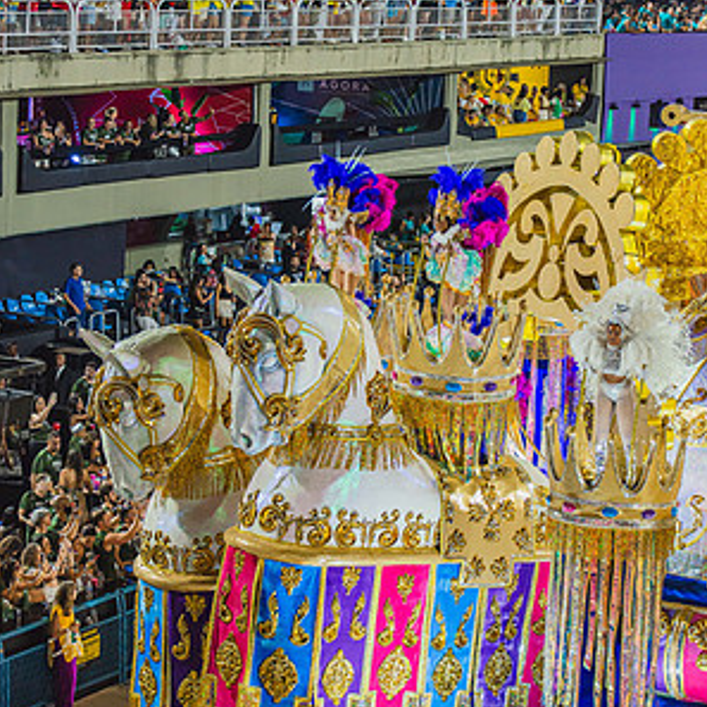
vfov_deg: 15.0
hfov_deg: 15.0
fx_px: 2680
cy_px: 376
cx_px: 355
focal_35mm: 116
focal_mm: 90
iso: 1600
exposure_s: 1/320
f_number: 5
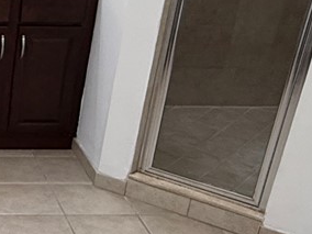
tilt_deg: -27.7
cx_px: -116
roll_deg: -0.1
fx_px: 712
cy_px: 210
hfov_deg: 21.7
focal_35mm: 79
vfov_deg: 18.4
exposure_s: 1/120
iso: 160
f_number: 2.2
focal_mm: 2.22
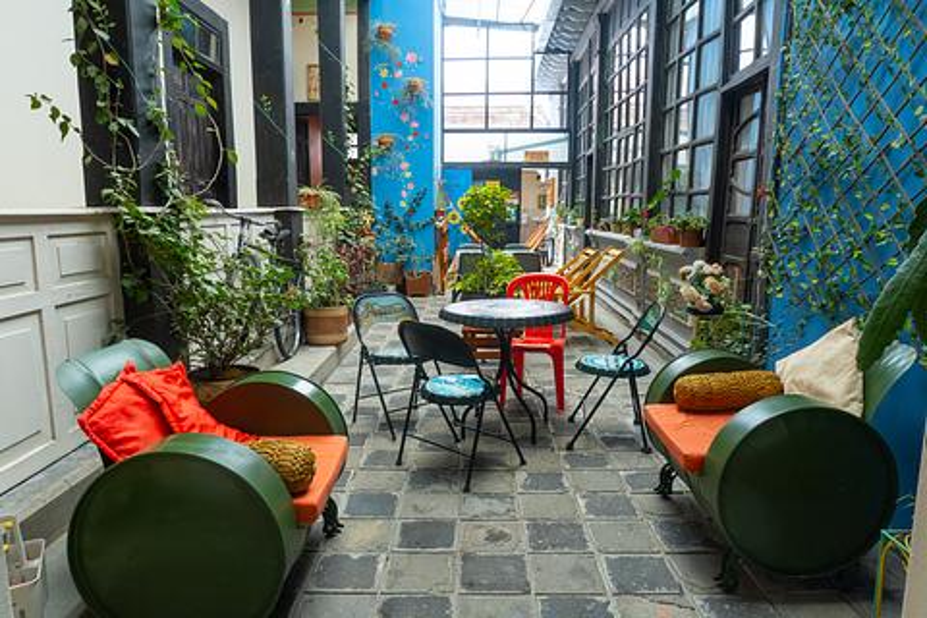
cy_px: 309
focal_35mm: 24
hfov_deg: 73.7
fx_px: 618
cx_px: 464
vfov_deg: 53.1
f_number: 13
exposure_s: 1/60
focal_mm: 16
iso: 800
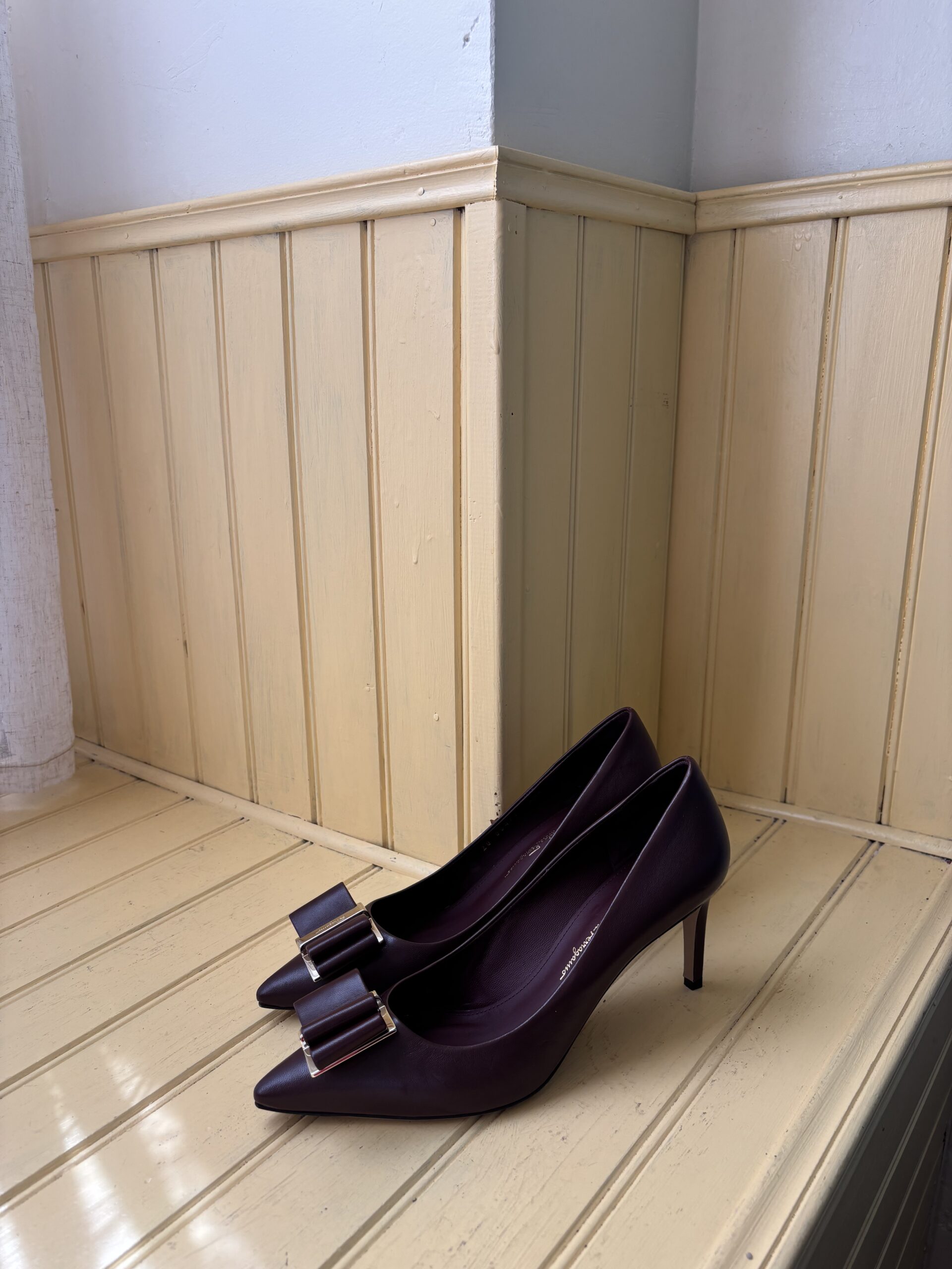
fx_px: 953
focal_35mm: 26
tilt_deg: -15.5
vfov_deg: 67.3
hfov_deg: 53.1
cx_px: 476
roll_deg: +0.2
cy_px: 634
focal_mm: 5.96
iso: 50
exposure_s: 1/347
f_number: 1.6
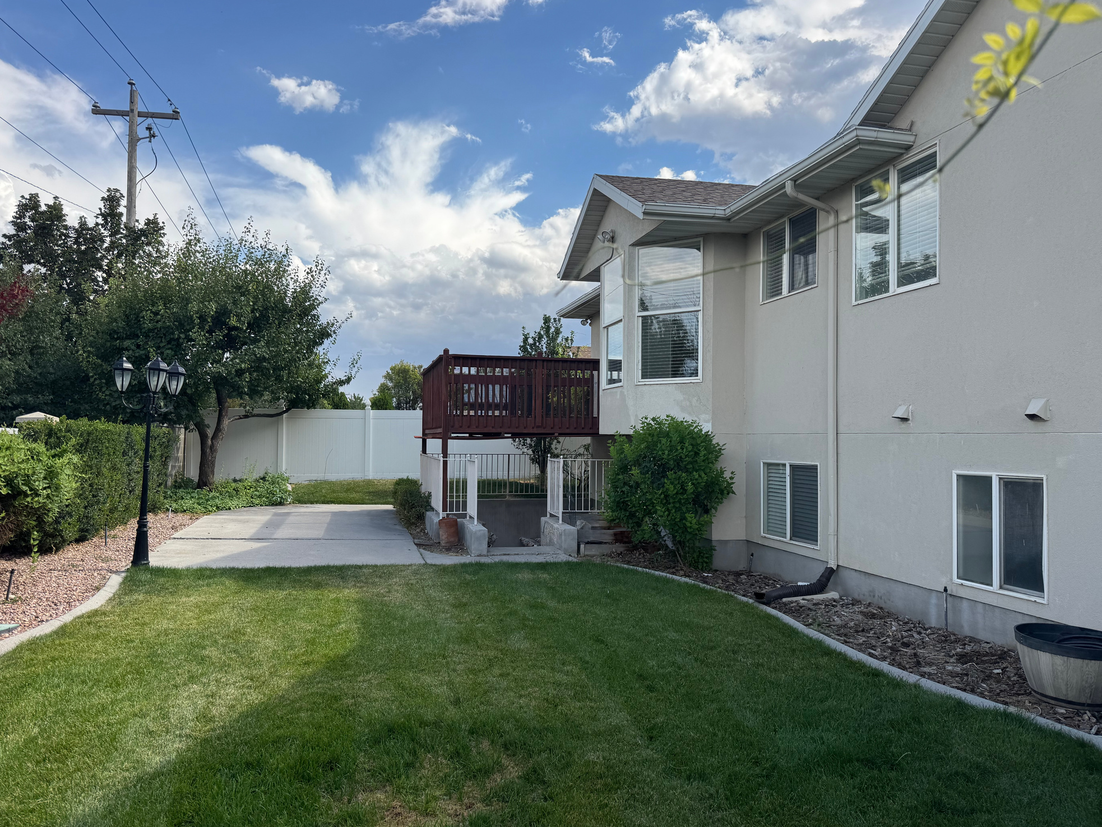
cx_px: 535
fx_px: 796
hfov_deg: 69.4
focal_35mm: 25
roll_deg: +0.1
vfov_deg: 54.9
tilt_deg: -0.3
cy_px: 412
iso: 80
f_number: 1.78
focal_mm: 6.76
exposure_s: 1/2710
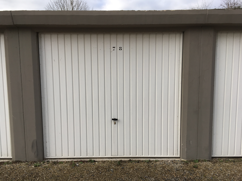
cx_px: 121
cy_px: 90
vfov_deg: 48.2
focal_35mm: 29
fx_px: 203
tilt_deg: -7.3
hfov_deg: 61.7
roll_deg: +1.4
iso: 25
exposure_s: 1/358
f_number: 2.2
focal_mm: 4.15
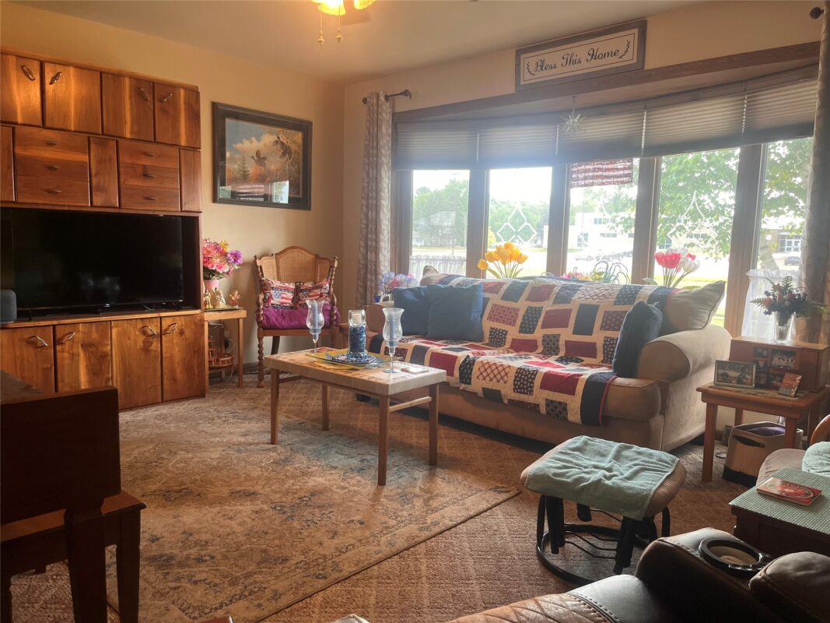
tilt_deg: -6.7
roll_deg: -1.2
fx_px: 623
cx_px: 415
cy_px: 312
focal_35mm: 26
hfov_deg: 67.3
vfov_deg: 53.1
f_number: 1.6
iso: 125
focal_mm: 5.1
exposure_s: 1/120
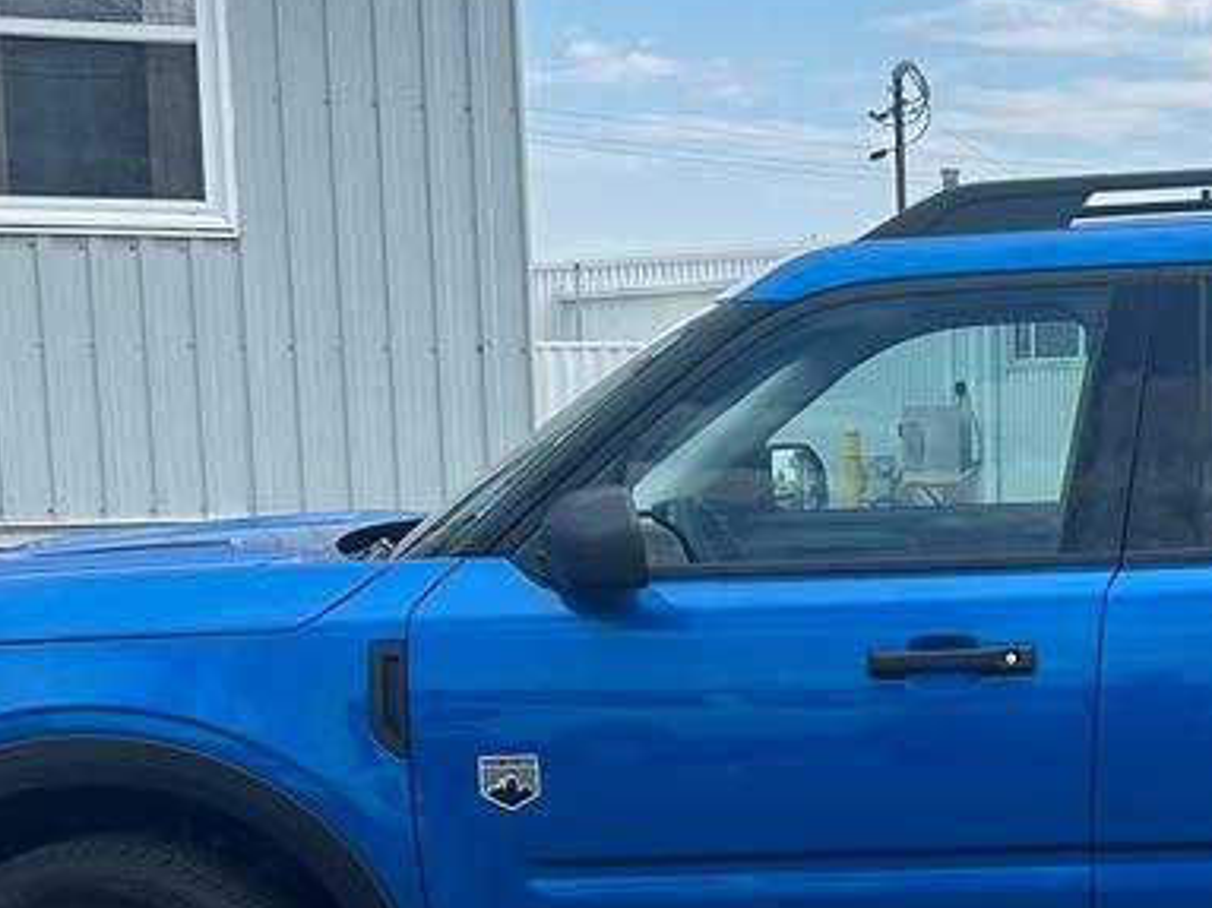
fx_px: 3045
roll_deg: +0.4
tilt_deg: -8.3
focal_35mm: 87
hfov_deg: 22.1
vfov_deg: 16.5
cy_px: 968
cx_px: 1057
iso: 50
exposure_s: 1/2299
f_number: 1.5
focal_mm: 5.7
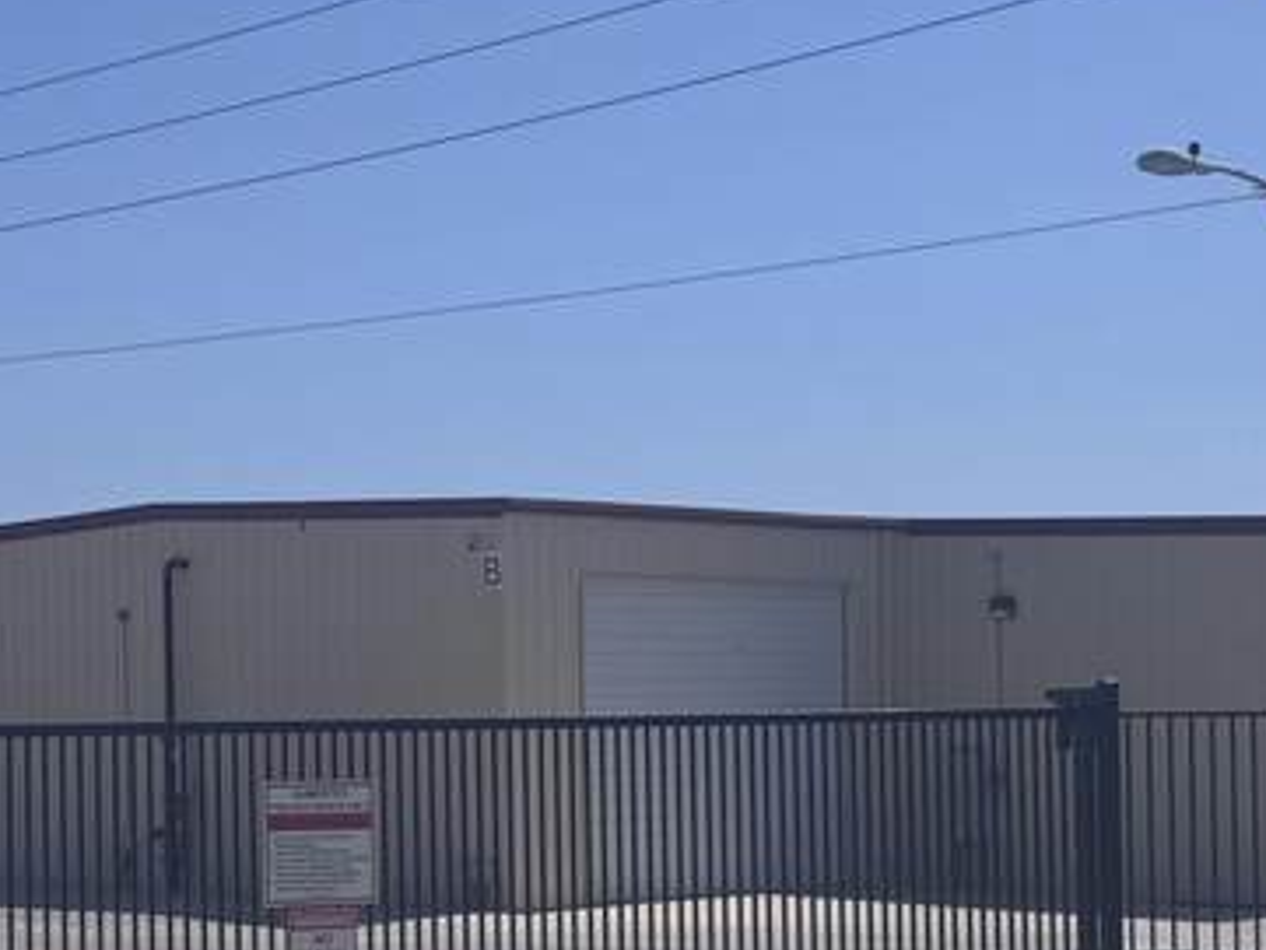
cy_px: 680
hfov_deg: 22.8
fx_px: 3110
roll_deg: +0.9
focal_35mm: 85
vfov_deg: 17.3
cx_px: 361
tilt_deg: +1.0
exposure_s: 1/12346
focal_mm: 6.76
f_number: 1.78
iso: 80
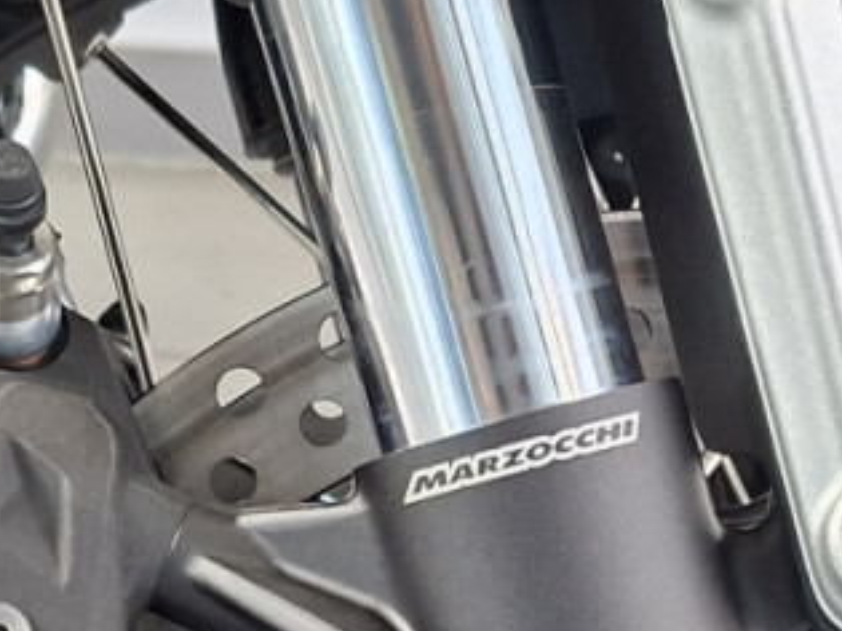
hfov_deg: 16.8
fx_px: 2845
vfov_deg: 12.3
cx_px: 556
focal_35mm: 117
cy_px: 770
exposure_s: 1/120
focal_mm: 5.54
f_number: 1.8
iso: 200
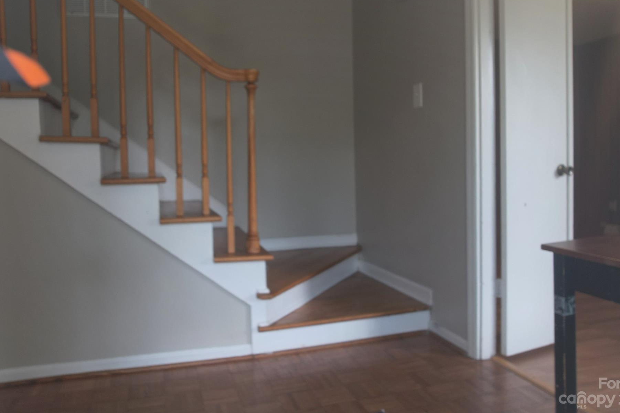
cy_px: 180
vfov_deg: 51.1
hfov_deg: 71.5
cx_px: 303
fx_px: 430
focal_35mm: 25
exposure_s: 1/30
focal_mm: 8.38
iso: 100
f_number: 2.8
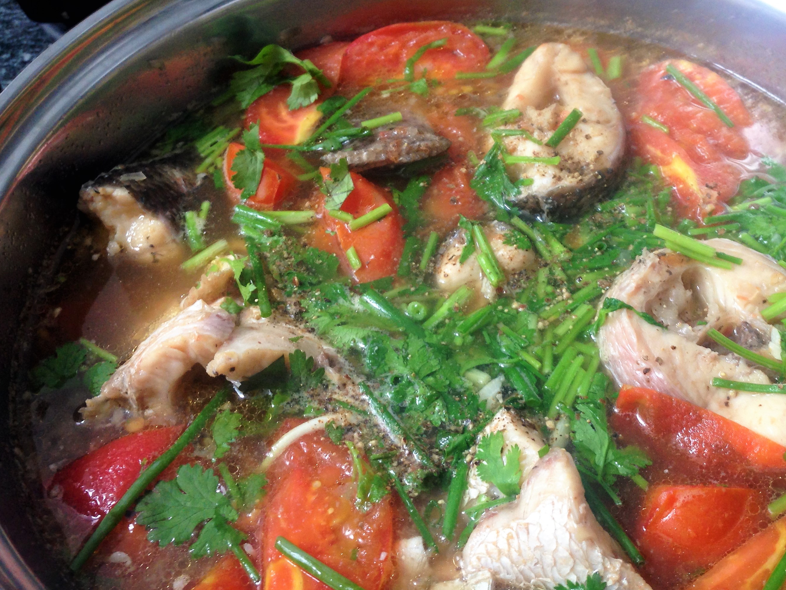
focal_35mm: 41
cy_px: 331
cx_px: 477
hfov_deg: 45.5
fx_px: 931
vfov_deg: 35.1
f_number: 2.4
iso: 80
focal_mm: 4.12
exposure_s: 1/20
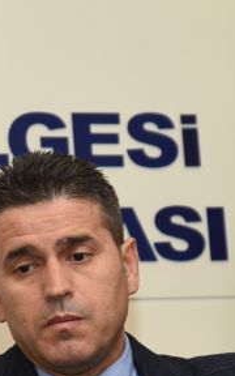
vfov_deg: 7.0
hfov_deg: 4.4
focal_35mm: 301
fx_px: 3084
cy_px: 307
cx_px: 60
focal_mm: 85
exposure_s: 1/60
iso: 400
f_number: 5.6
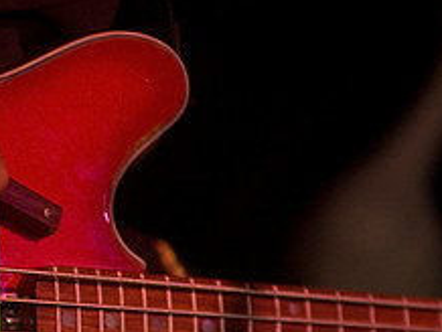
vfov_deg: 5.5
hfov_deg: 7.4
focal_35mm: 268
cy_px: 336
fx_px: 3426
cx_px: 81
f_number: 2.8
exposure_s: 1/30
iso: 800
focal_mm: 70
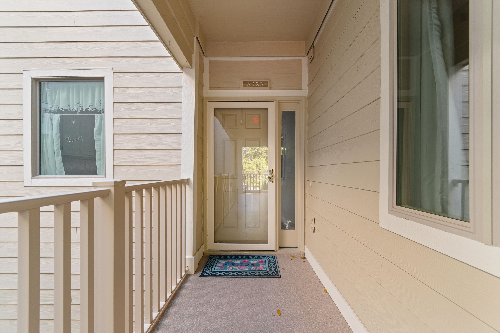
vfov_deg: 77.3
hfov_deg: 100.4
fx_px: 208
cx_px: 250
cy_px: 166
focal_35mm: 15
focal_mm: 10
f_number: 4.5
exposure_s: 1/5
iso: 100
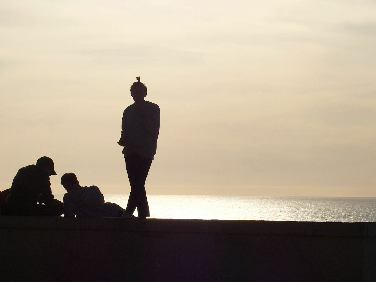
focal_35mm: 146
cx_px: 93
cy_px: 169
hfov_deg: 13.5
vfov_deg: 10.2
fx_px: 1586
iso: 200
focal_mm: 40
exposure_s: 1/2000
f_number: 7.1
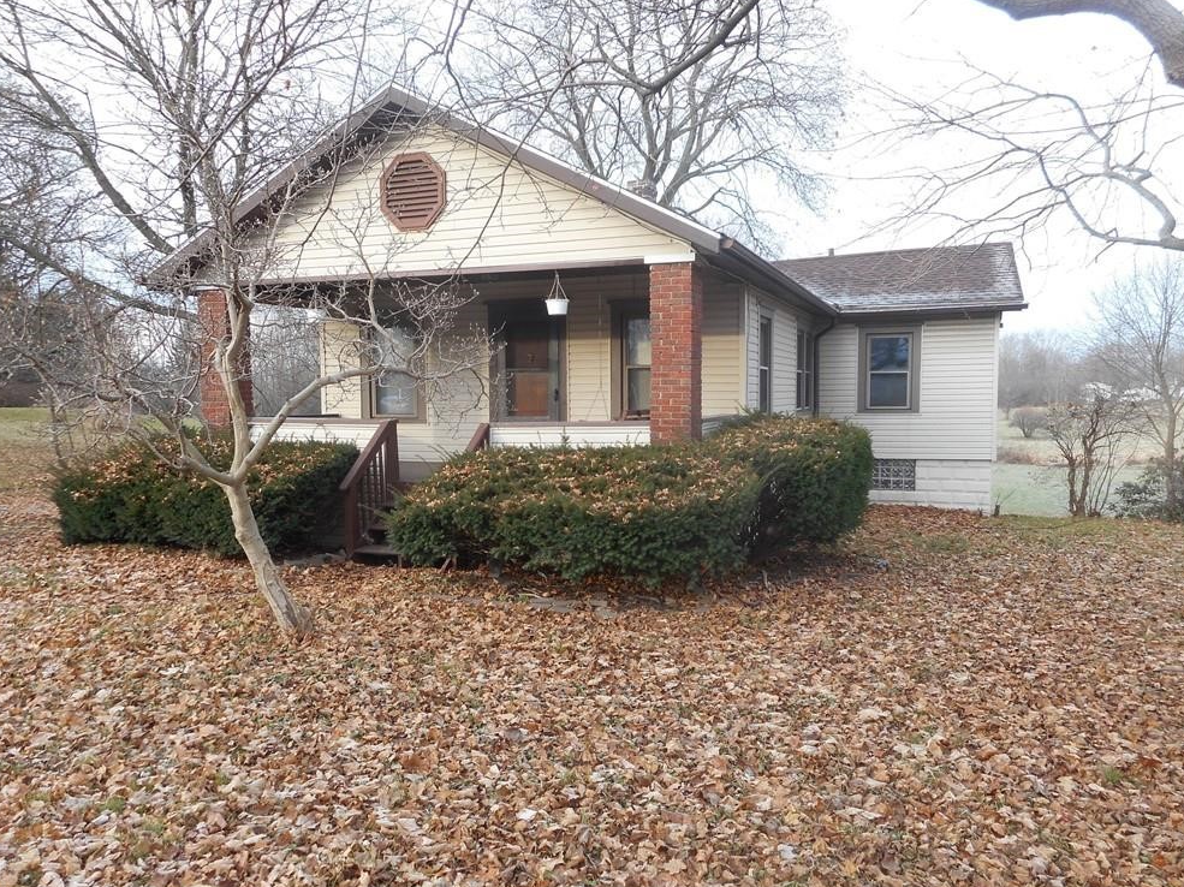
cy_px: 458
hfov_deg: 67.3
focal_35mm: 26
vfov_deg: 53.0
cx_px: 585
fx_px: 889
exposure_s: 1/50
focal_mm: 4.5
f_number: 3.7
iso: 80
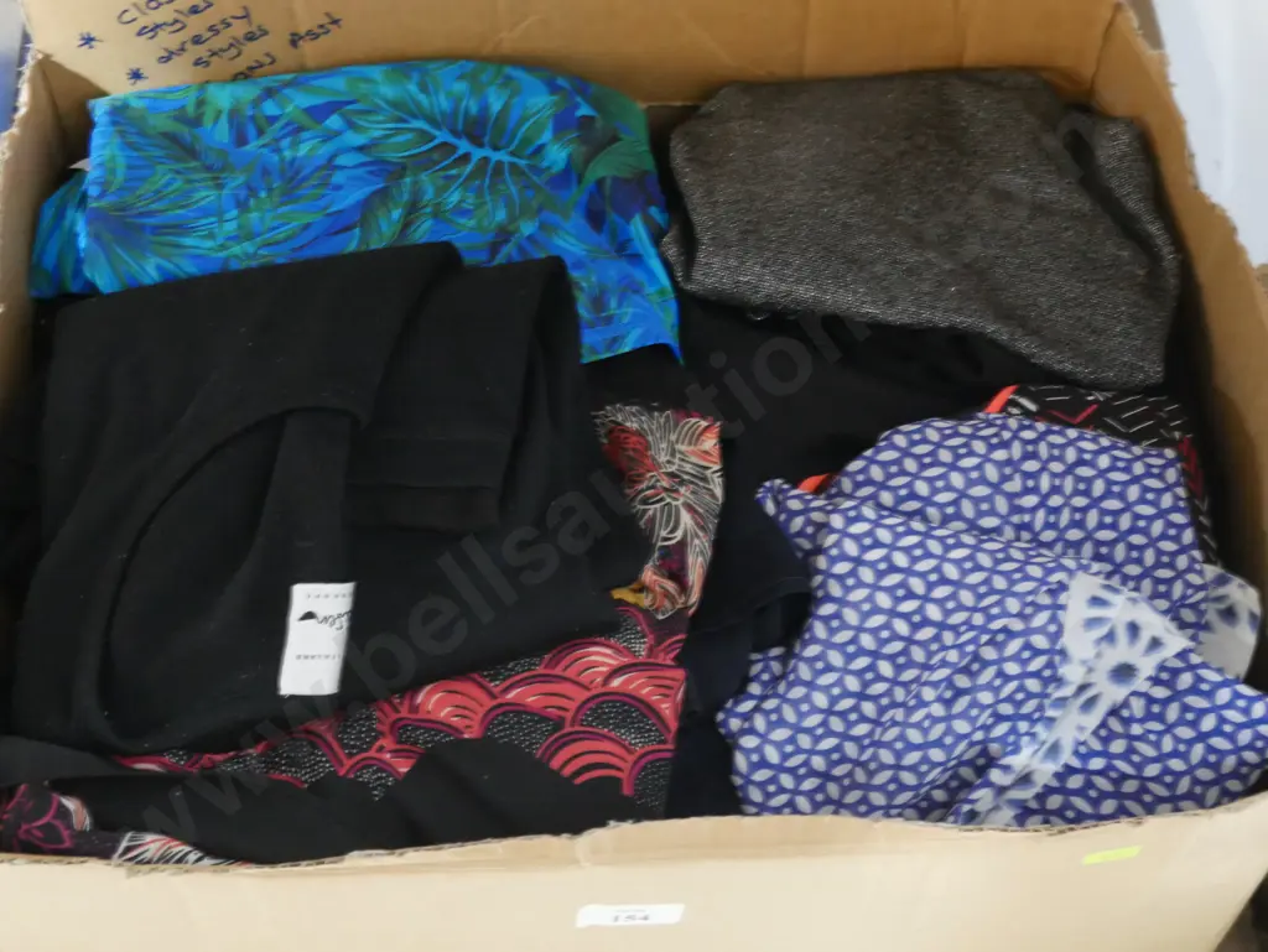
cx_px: 634
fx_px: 1832
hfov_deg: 38.2
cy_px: 476
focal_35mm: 50
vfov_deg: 29.1
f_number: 6.3
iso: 3200
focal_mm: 25
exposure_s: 1/5
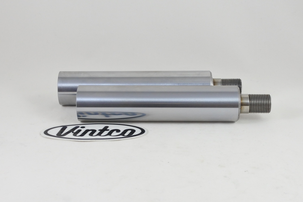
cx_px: 152
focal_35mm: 43
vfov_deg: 31.2
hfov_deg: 45.4
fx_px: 362
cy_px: 101
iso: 450
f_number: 4.5
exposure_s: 1/125
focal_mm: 16.1
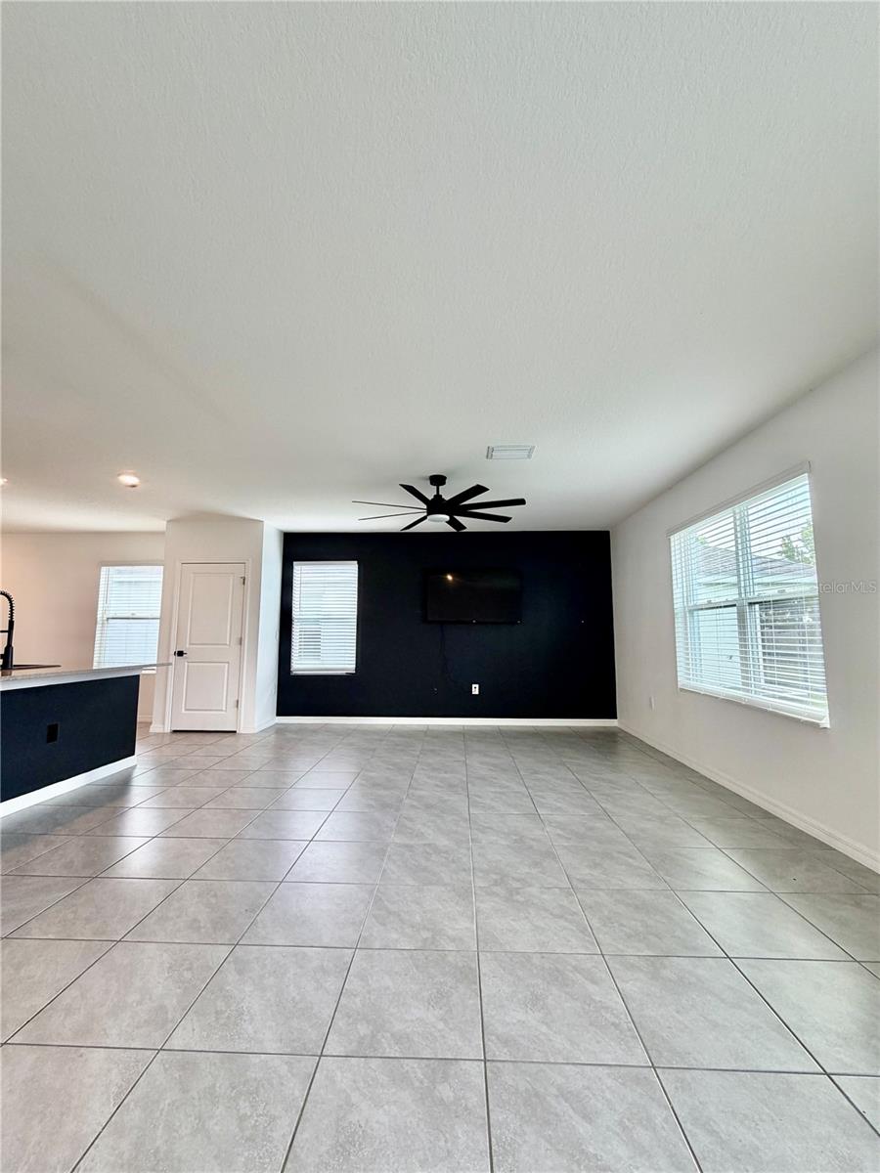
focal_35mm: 14
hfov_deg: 85.7
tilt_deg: +6.5
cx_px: 440
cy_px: 586
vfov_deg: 102.1
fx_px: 475
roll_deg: -0.2
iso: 125
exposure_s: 1/120
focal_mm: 2.22
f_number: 2.2
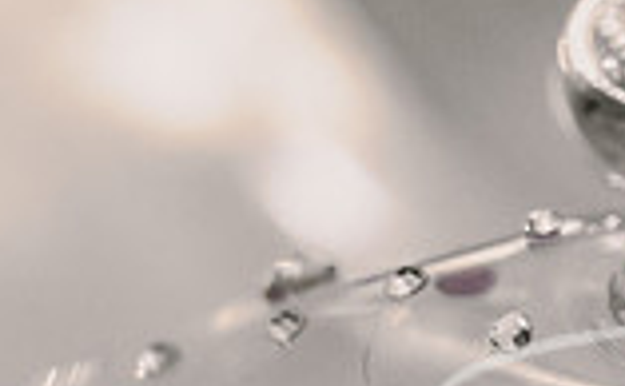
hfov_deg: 7.8
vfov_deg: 4.9
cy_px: 32
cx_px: 820
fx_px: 4499
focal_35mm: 265
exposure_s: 1/125
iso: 3200
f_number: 5
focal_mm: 70
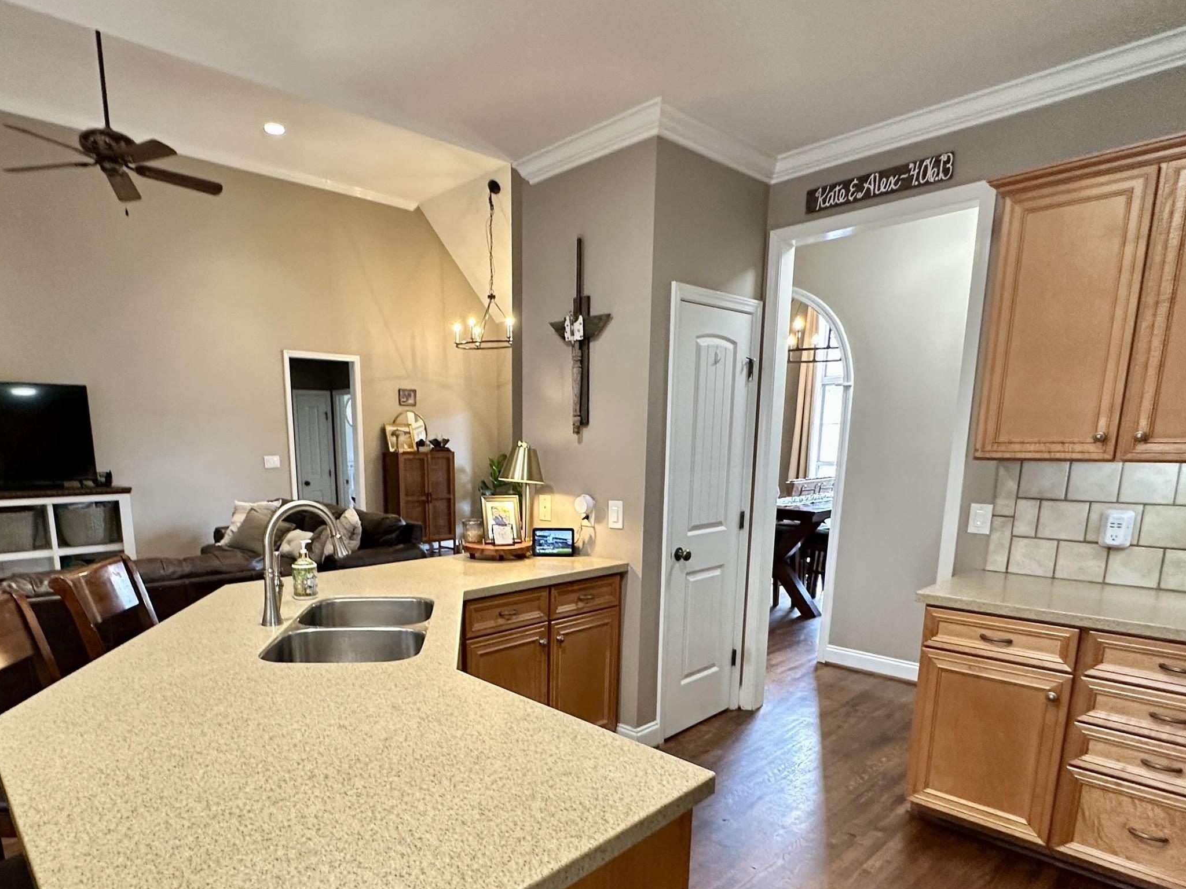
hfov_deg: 78.4
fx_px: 719
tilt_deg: -10.0
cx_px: 495
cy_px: 581
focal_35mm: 21
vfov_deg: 62.1
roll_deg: -0.5
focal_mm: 2.22
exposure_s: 1/60
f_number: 2.2
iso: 200
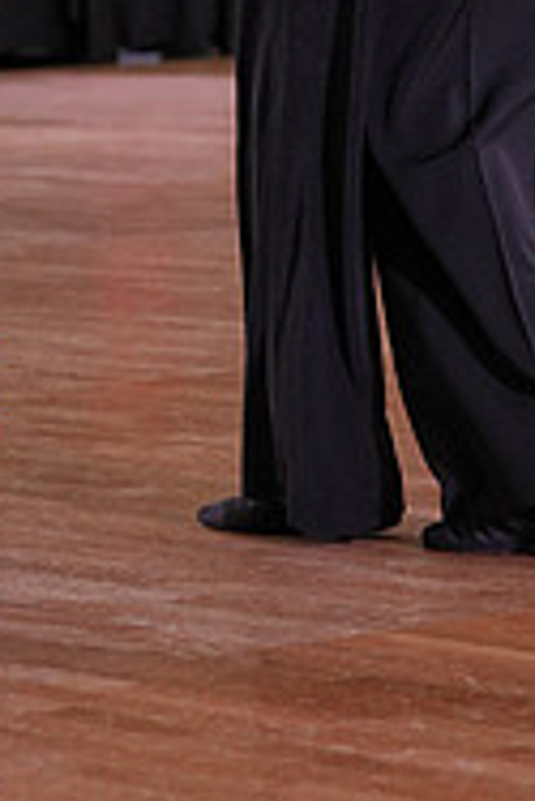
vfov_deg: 7.9
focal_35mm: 257
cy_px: -287
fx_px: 5718
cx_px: 83
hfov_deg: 5.4
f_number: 4
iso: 1600
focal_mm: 83
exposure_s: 1/500
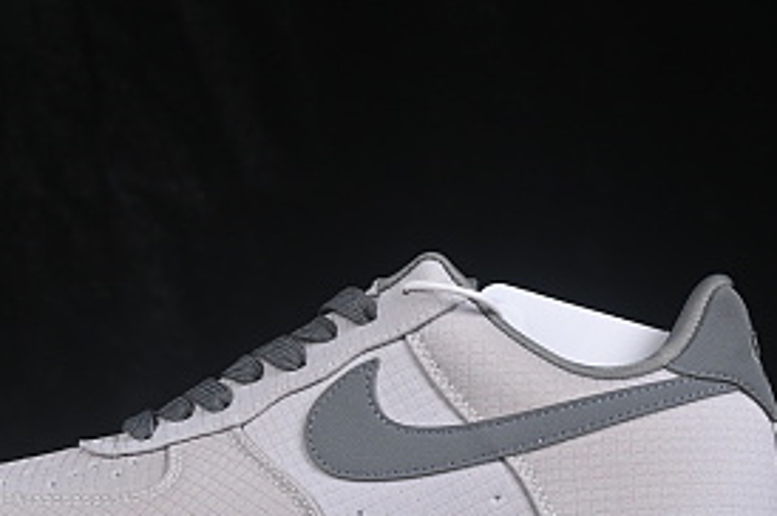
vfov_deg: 10.0
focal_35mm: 137
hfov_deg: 15.0
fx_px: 2953
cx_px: 346
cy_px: 387
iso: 160
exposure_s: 1/80
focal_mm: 50
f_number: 8
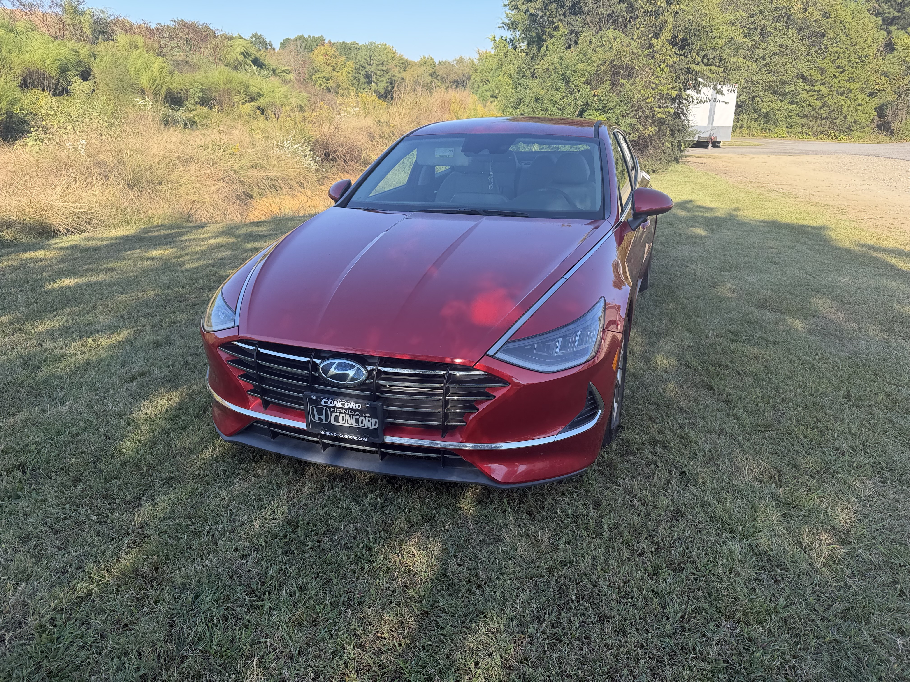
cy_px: 341
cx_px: 455
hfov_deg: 71.6
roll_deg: -1.9
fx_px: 631
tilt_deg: -20.7
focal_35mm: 24
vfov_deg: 56.8
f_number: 1.78
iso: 80
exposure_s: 1/931
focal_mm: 6.76
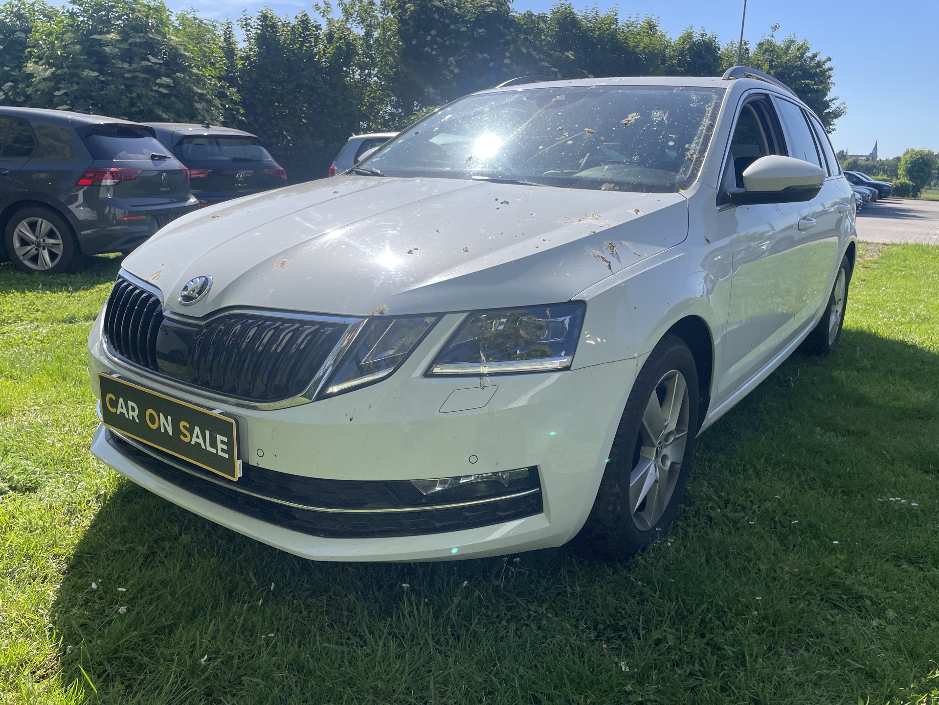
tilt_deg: -13.4
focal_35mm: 26
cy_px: 352
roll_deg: -2.4
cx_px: 470
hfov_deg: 67.3
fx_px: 705
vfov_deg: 53.1
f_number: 1.6
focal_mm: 4.2
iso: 32
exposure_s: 1/2451
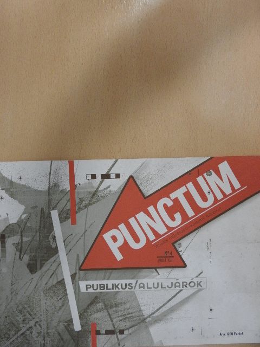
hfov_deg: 56.8
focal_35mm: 24
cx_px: 130
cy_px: 174
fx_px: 240
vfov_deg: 71.6
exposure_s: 1/25
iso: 400
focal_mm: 4.3
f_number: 3.3
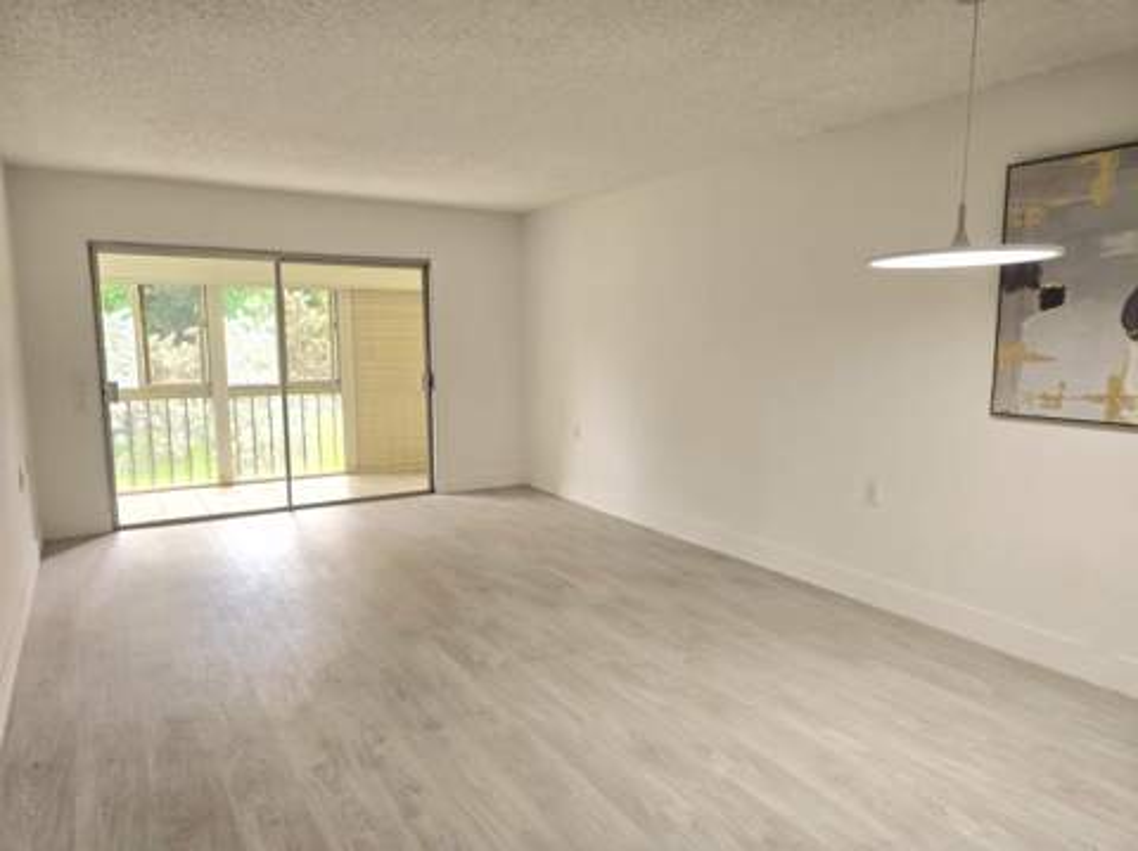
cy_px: 426
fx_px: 755
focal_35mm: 23
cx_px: 569
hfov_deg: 74.0
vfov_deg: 58.8
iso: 50
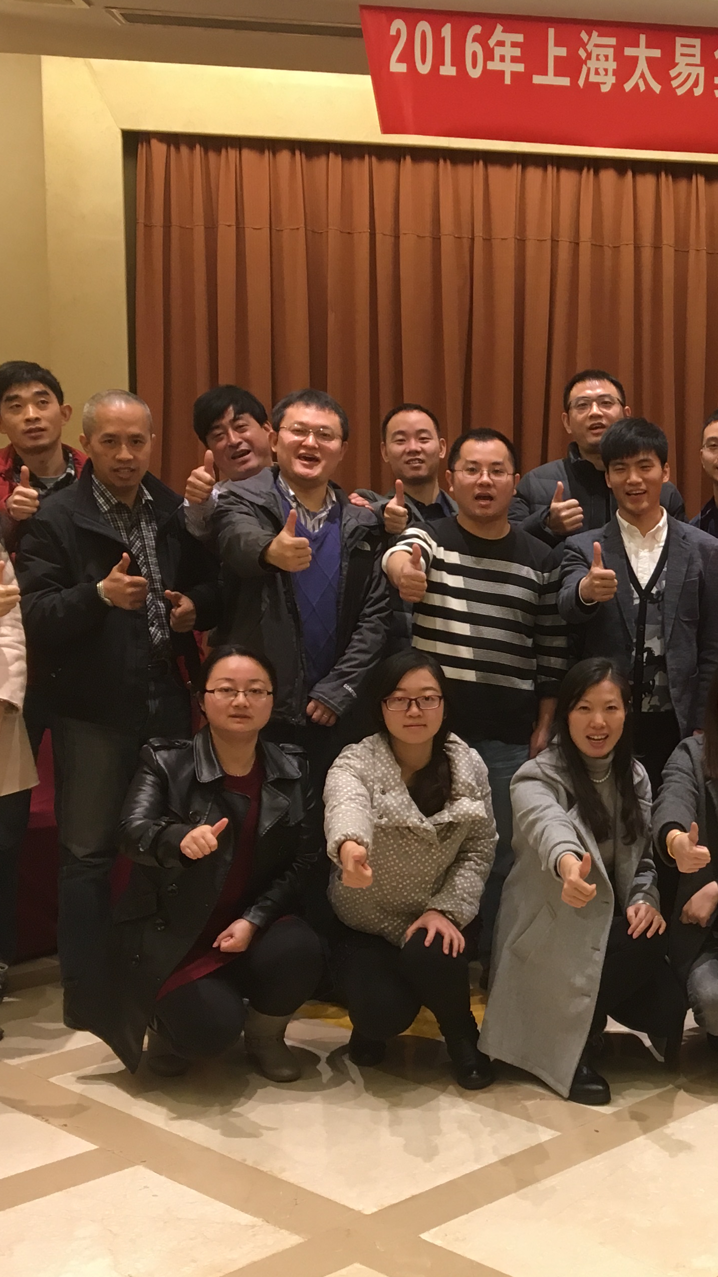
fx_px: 1693
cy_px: 738
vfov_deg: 41.2
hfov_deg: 22.6
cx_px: 781
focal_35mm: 50
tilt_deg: -8.7
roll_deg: -1.7
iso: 80
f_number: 2.2
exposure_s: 1/33
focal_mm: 4.15
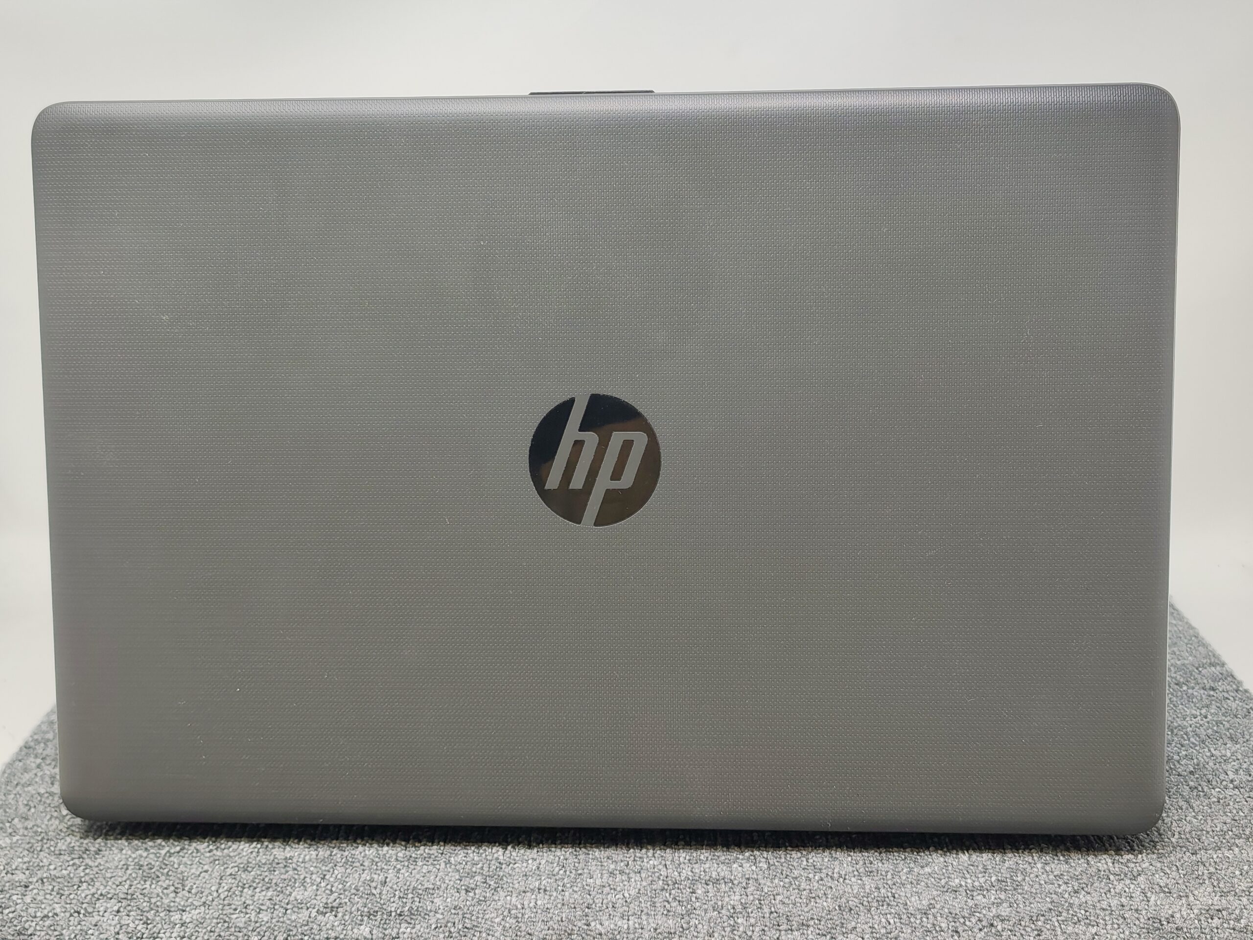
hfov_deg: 41.2
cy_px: 470
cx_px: 626
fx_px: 1665
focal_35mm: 46
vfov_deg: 31.5
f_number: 1.7
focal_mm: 6.07
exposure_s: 1/100
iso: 160
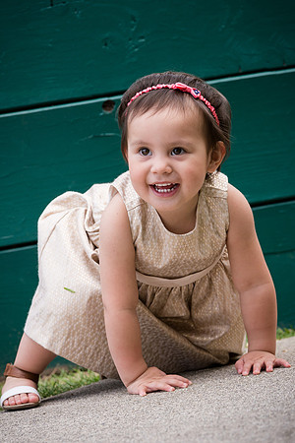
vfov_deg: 10.3
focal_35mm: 200
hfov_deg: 6.9
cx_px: 148
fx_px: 2458
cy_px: 222
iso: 900
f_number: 7.1
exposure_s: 1/400
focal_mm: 200
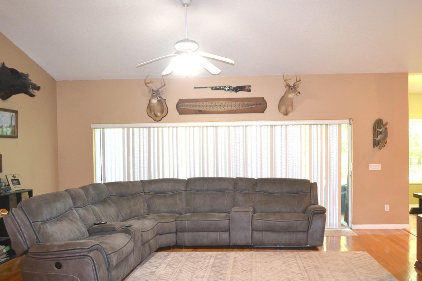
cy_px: 161
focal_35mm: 36
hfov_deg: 53.0
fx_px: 422
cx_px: 237
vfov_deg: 36.8
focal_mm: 20
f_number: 3.8
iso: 800
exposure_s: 1/60
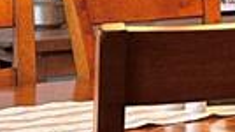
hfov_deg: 9.7
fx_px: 1245
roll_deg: -1.1
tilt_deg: -3.2
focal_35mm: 200
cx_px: 545
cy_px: -27
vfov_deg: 6.0
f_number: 1.78
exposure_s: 1/120
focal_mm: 6.86
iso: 200
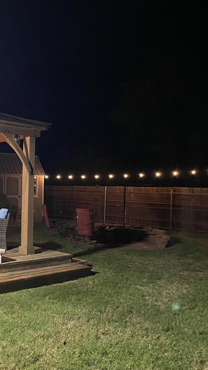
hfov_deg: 28.7
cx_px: -13
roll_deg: +0.7
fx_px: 373
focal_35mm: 38
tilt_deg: +1.3
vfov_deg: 52.8
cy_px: 185
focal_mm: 4.2
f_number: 1.6
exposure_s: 1/30
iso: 800
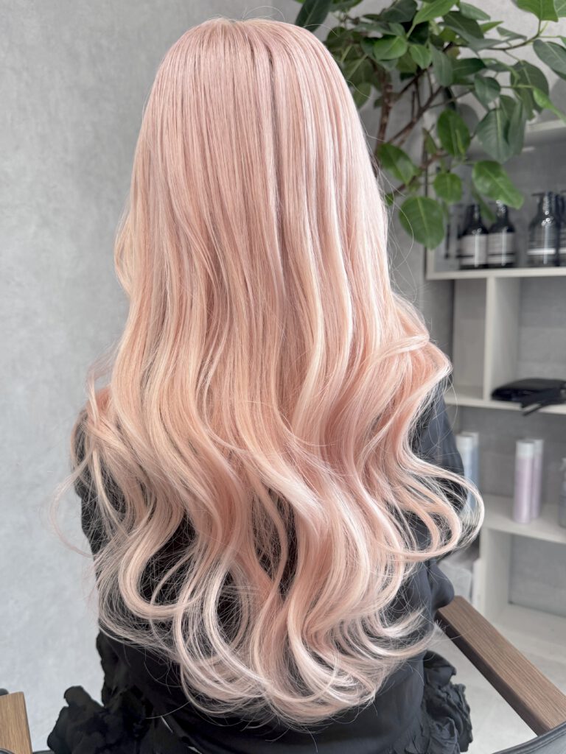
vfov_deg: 71.6
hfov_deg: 56.8
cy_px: 377
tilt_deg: -10.2
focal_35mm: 24
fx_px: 523
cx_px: 283
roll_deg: +2.3
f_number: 1.78
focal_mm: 6.76
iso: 125
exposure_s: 1/100
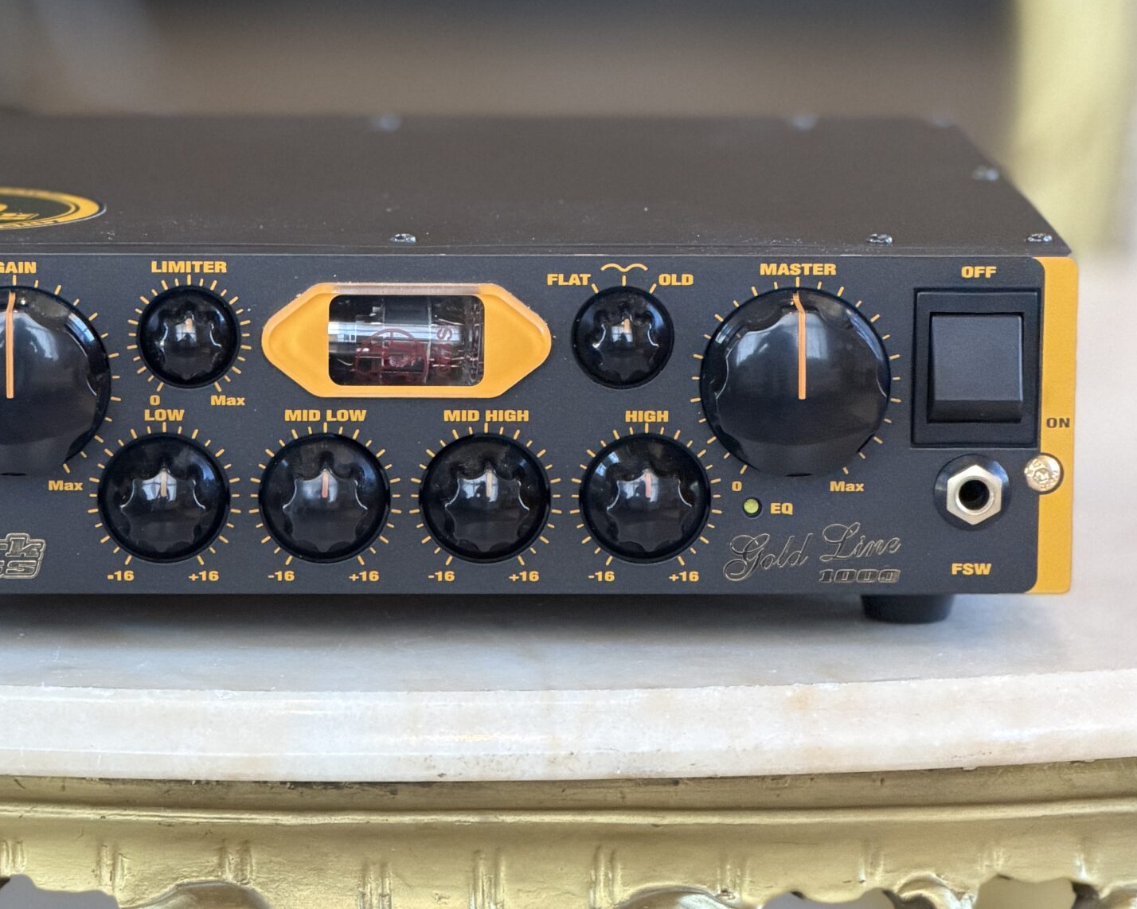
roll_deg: -0.7
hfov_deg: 11.0
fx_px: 5888
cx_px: 401
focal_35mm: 175
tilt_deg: -10.5
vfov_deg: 8.8
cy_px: 412
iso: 640
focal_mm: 16.89
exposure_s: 1/75
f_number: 2.8
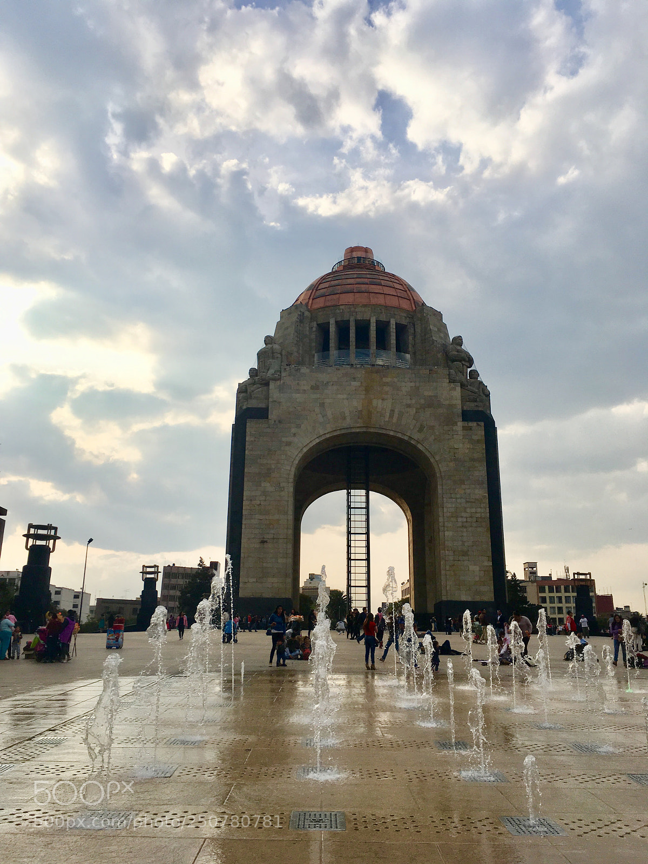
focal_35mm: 29
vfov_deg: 61.7
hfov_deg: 48.2
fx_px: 724
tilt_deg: +17.3
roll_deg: -0.6
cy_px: 432
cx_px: 324
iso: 25
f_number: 2.2
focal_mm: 4.15
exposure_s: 1/1479
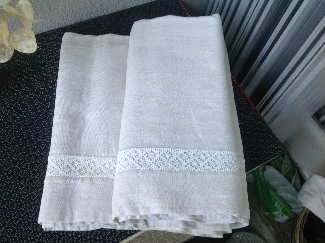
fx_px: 328
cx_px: 162
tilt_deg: -59.1
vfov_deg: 40.6
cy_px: 122
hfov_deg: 52.7
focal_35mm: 35
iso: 64
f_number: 2.4
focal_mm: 4.28
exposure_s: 1/30
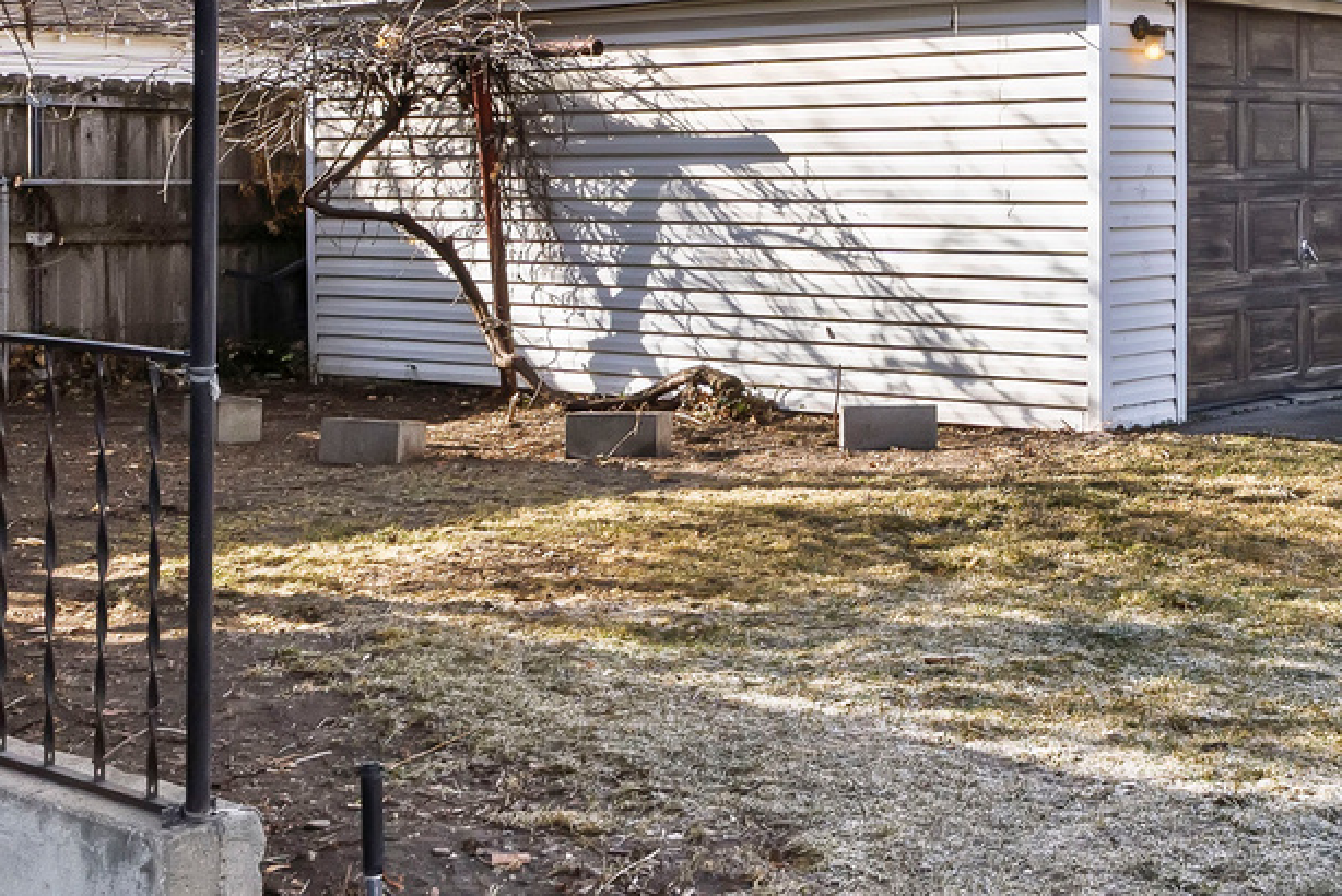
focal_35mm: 60
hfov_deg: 31.6
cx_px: 1237
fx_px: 2238
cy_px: 150
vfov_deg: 22.3
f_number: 9
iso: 160
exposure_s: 1/160
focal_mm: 12
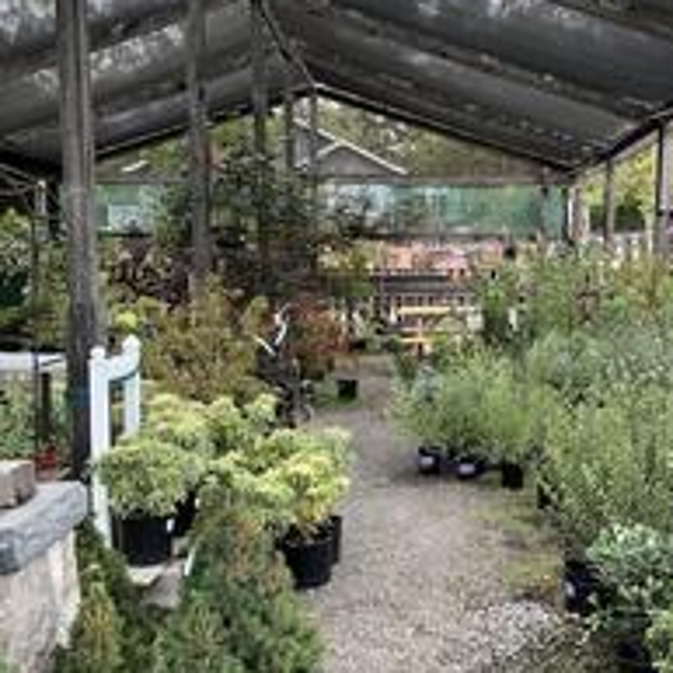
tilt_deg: -9.0
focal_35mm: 45
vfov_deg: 37.4
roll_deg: +0.0
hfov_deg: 37.4
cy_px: 404
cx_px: 403
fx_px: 990
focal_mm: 4
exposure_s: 1/120
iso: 32
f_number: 1.8
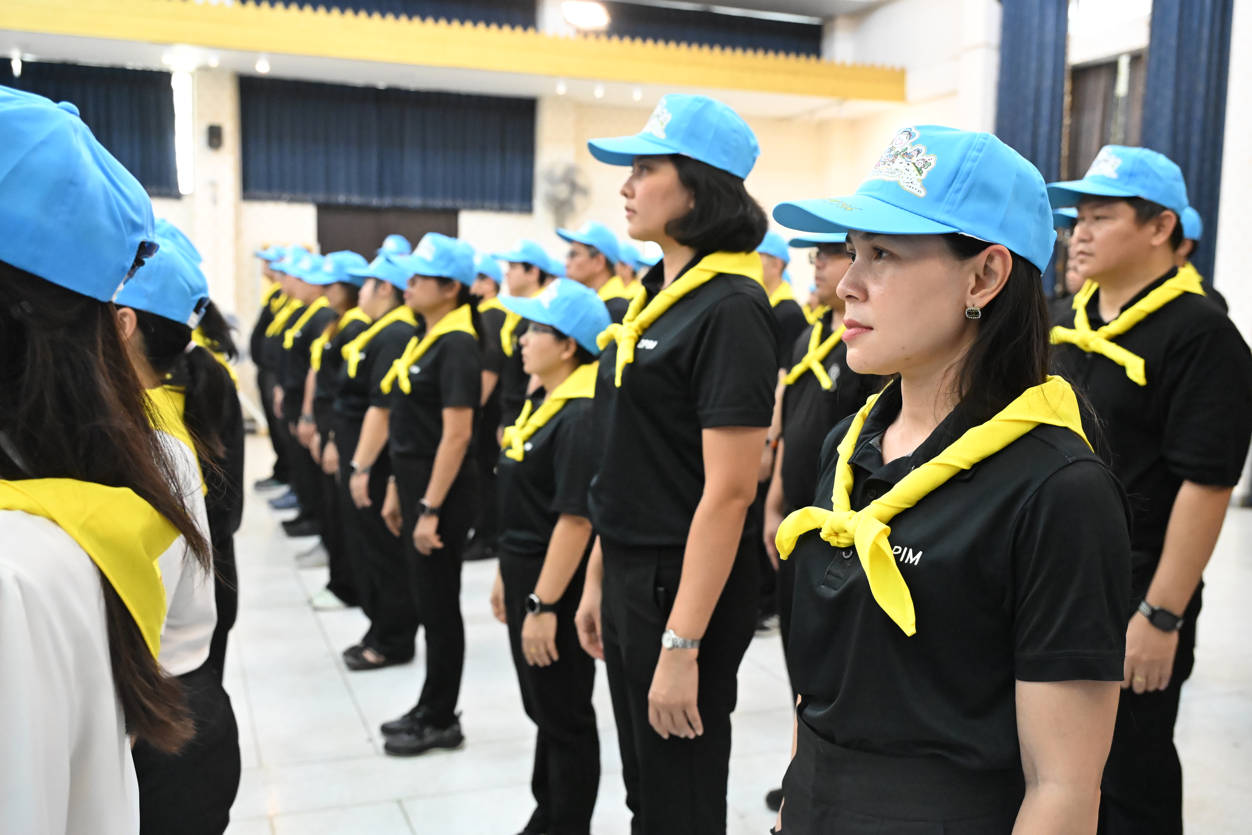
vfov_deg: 37.9
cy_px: 418
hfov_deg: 54.4
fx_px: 1217
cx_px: 626
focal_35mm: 35
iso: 12800
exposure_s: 1/250
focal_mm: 35
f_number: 4
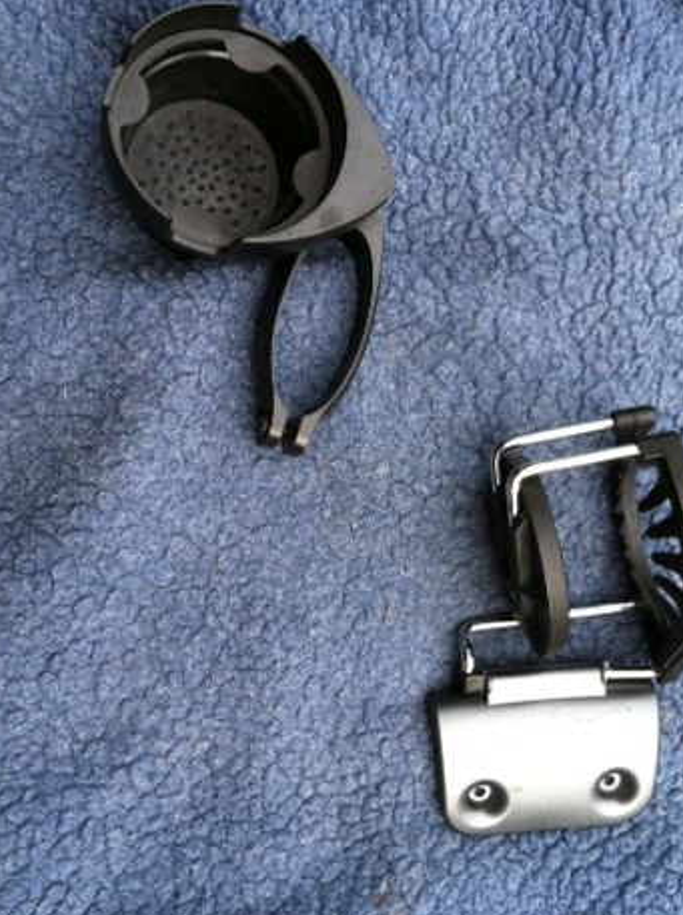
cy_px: 495
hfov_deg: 29.5
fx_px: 1293
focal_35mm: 49
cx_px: 393
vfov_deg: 38.9
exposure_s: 1/184
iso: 80
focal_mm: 3.9
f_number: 2.8
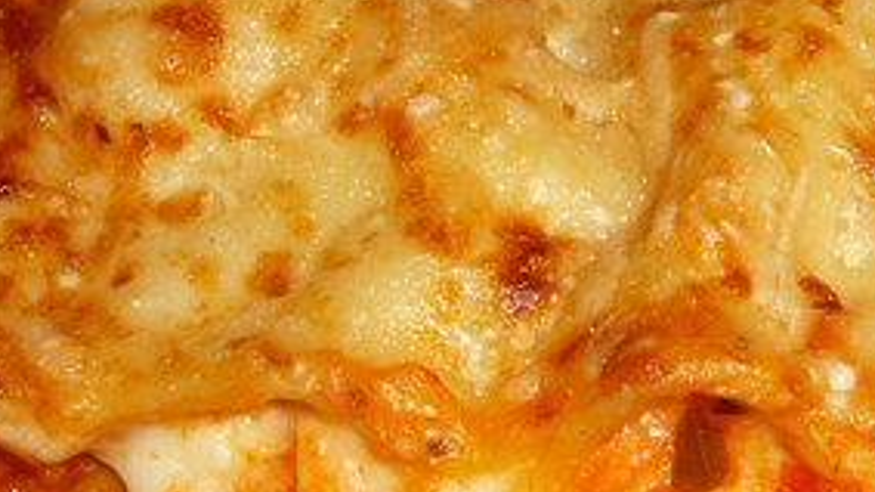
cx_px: 625
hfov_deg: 19.2
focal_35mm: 111
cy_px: 303
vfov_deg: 10.9
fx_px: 2575
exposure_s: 1/30
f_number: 4.1
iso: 100
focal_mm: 7.6
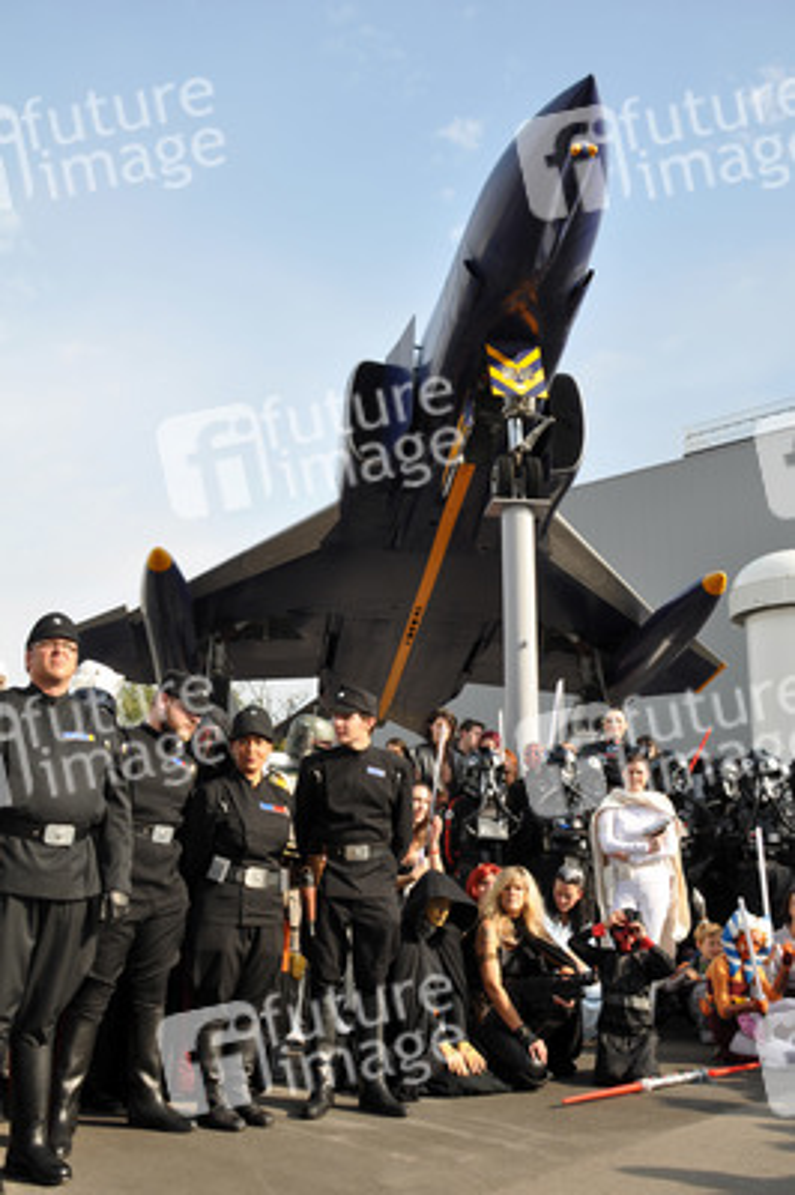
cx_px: 398
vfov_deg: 57.3
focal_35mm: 33
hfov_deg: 39.9
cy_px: 598
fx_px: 1095
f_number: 8
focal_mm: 22
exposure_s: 1/250
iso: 200
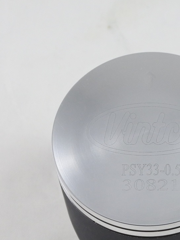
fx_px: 784
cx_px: 151
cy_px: 164
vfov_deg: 17.4
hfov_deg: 13.0
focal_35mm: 113
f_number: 4.5
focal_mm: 17.6
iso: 500
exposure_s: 1/125
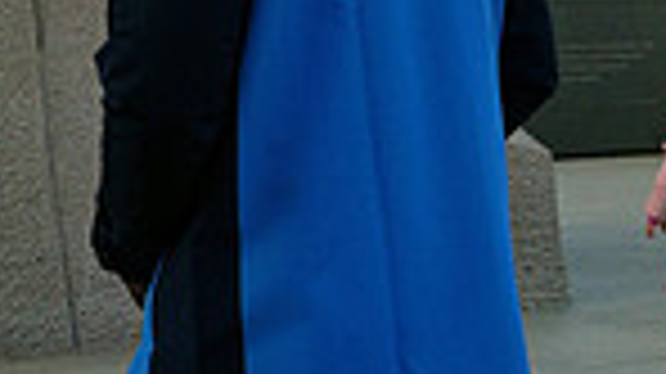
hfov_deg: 21.2
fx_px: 1775
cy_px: -433
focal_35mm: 101
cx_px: 248
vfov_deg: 10.7
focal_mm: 21
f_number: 13
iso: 160
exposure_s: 1/100
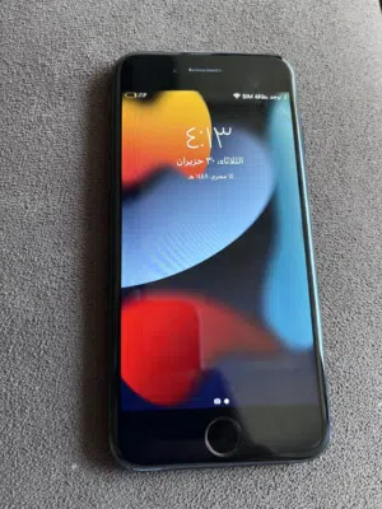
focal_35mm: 26
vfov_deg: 67.3
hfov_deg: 53.1
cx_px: 191
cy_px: 254
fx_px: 383
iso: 500
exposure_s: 1/45
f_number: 1.6
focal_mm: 5.1
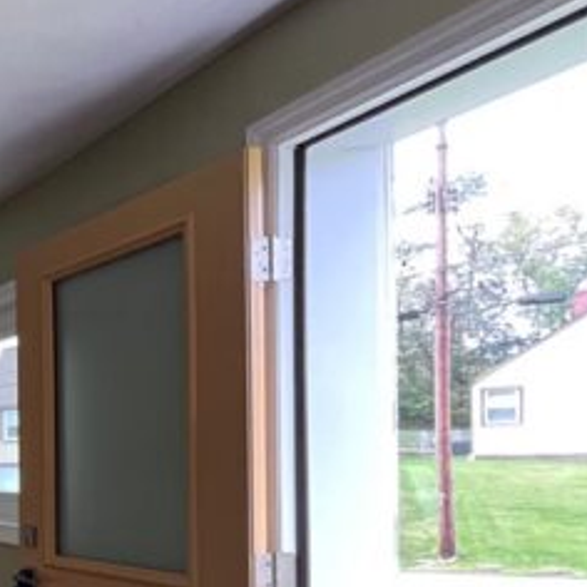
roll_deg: +0.3
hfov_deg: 24.7
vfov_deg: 40.8
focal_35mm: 39
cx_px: -400
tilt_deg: -1.0
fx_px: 748
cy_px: 480
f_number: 1.8
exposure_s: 1/60
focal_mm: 1.57
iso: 250
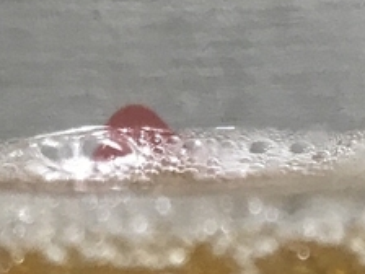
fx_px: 1582
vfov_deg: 9.4
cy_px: 494
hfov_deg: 13.1
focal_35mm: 150
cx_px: 244
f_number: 1.8
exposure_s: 1/20
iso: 40
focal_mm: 3.99
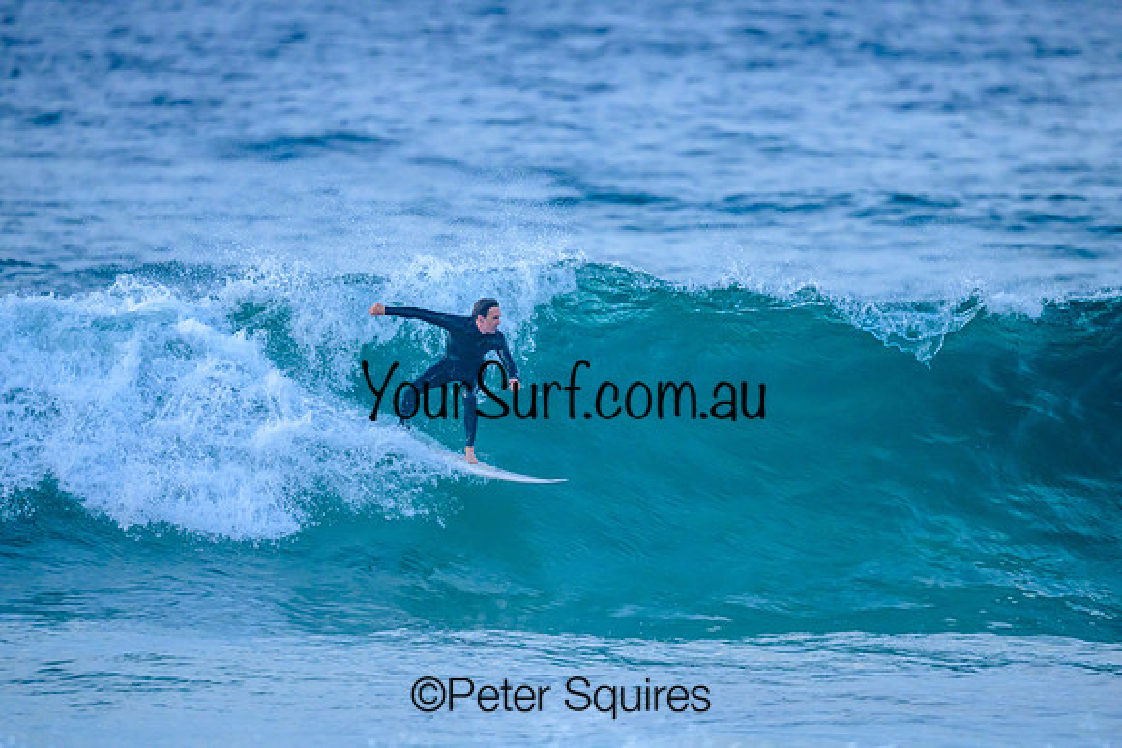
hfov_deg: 2.6
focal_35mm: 800
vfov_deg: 1.7
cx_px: 561
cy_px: 374
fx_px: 24938
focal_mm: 800
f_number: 6.3
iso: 3600
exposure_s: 1/2000
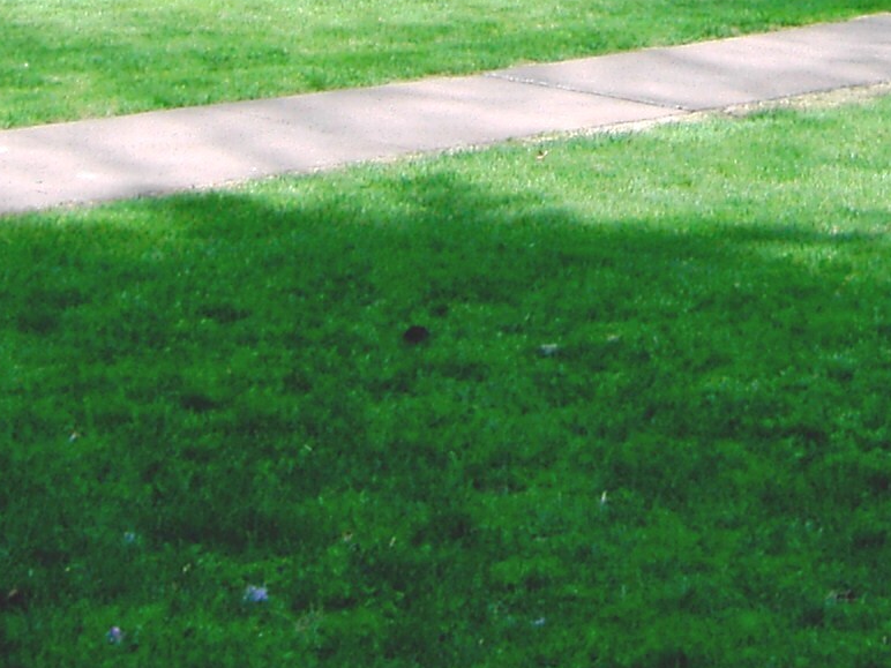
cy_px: -361
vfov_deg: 12.1
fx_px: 2986
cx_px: 619
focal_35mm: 116
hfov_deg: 16.9
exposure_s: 1/200
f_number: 6.7
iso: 100
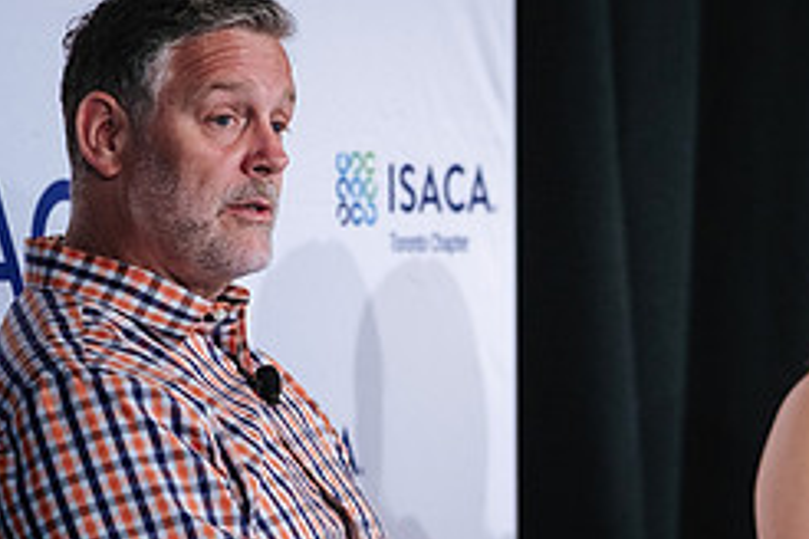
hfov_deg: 3.6
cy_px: 448
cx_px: 561
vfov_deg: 2.4
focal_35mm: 575
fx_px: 12921
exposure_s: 1/100
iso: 800
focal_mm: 140
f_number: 2.8
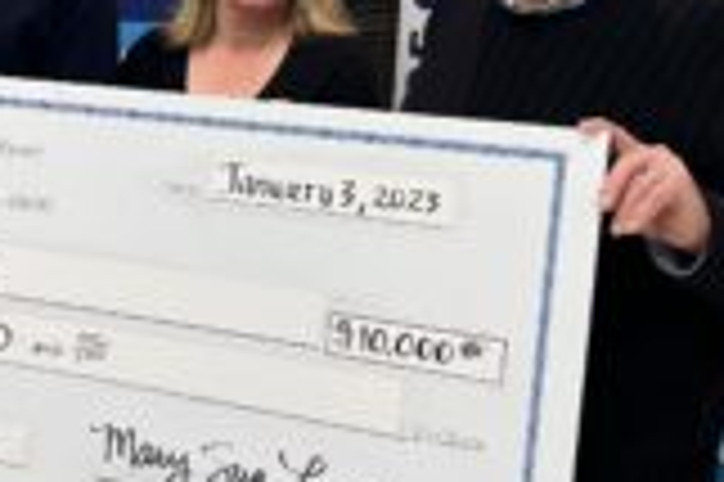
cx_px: 90
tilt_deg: -9.9
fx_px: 1688
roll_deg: -1.5
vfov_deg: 16.2
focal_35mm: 84
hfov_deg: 23.6
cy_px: 160
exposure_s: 1/60
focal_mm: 5.7
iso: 64
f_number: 1.5
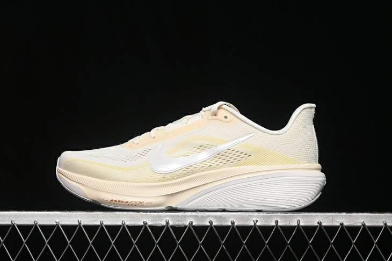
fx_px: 816
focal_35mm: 75
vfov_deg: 18.2
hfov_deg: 27.0
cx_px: 196
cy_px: 130
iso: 160
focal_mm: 50
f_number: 6.3
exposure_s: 1/60
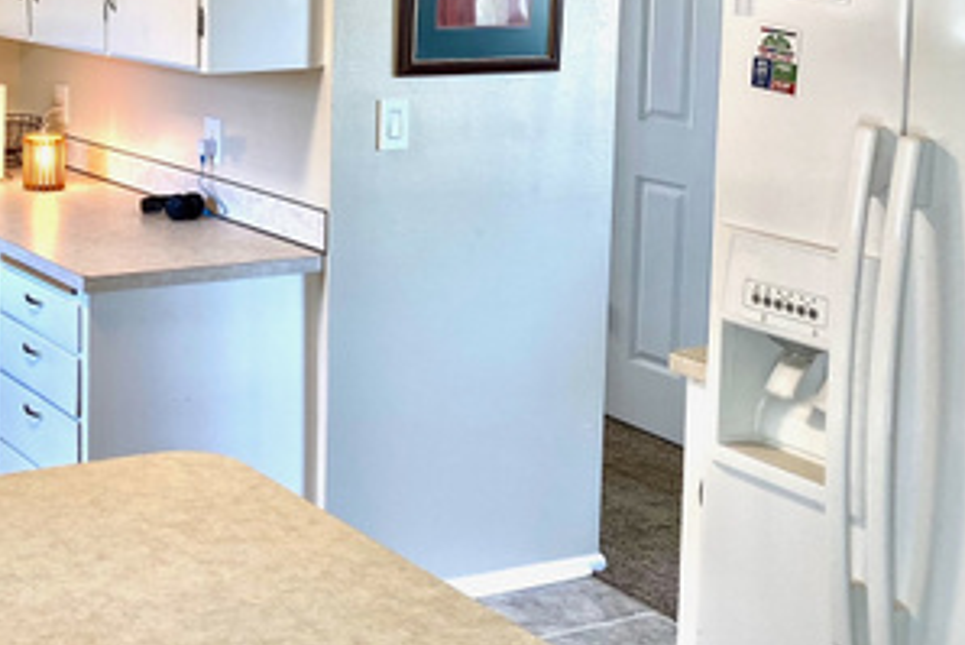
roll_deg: -0.2
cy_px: 78
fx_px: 1555
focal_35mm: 58
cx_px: -13
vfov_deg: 22.9
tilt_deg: -6.5
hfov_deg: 31.7
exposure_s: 1/60
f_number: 1.8
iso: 64
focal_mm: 4.25
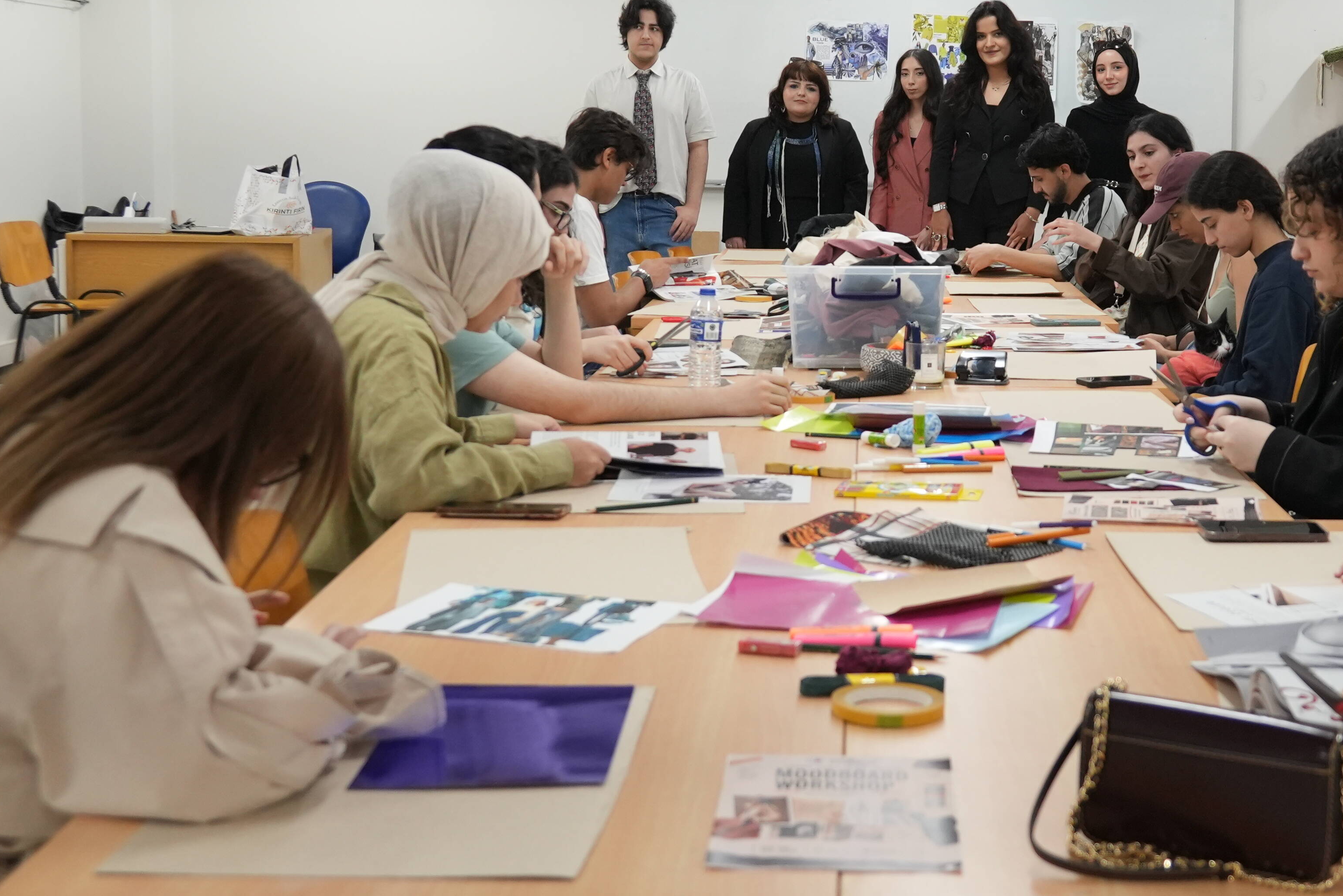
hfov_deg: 36.4
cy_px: 273
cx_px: 926
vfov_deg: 24.9
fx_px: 2014
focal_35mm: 54
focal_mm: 24
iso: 1600
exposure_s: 1/160
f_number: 4
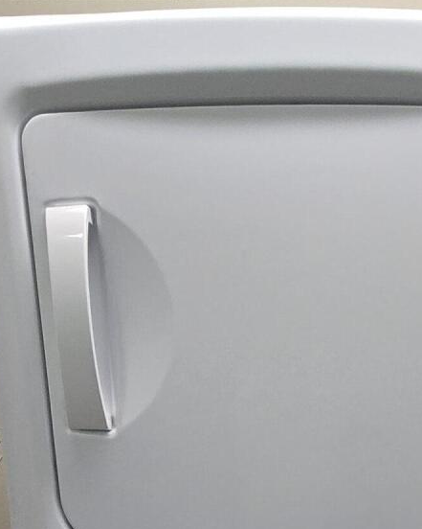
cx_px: 414
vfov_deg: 30.2
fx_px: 719
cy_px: 718
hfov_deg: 30.6
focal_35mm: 46
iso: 320
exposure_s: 1/60
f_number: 2.2
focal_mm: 2.2
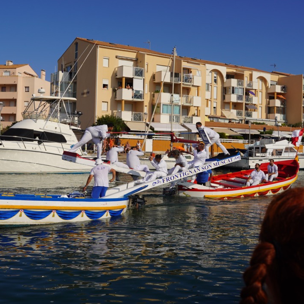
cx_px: 123
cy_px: 132
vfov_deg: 39.1
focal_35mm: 43
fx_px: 427
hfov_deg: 39.0
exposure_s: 1/400
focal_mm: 28
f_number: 10
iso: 100
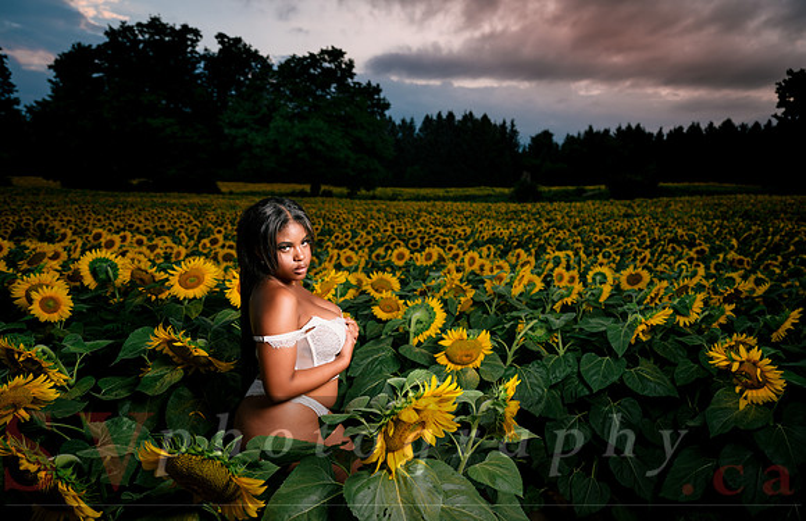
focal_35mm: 25
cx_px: 403
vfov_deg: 51.1
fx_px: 545
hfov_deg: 72.9
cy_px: 263
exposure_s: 1/50
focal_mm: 24
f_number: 3.2
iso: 64
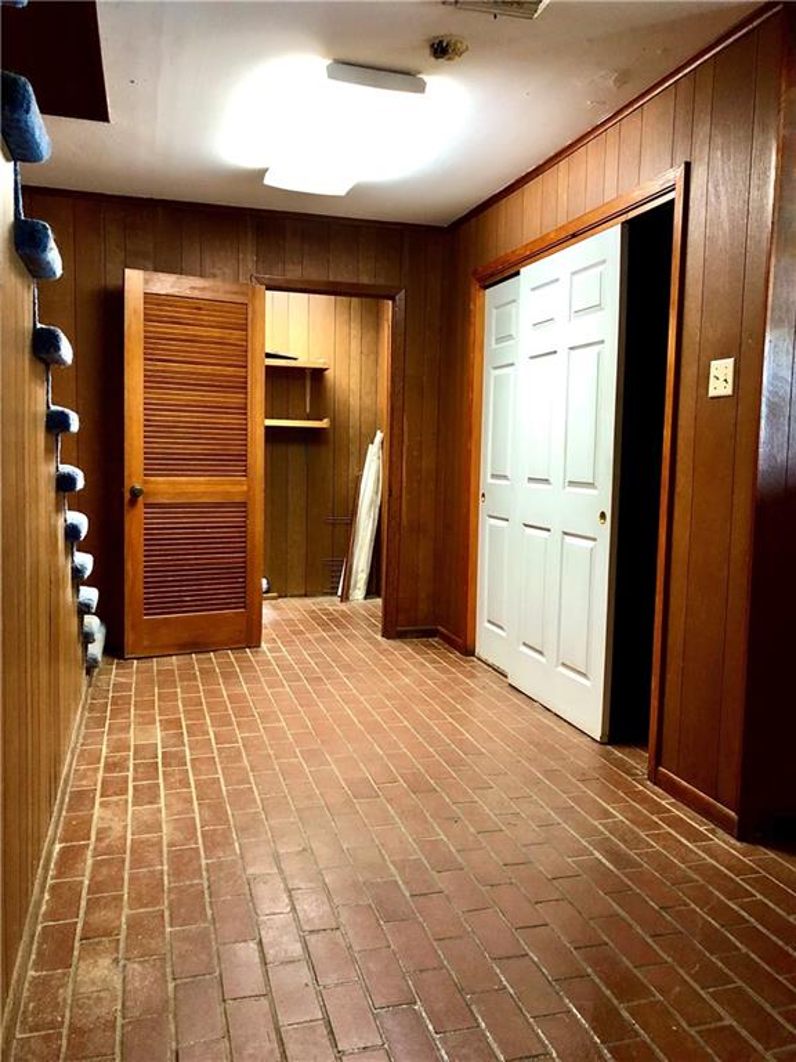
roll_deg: +0.0
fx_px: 858
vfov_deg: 63.4
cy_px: 531
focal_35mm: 28
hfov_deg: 49.7
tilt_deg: -4.4
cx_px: 398
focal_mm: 3.99
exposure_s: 1/15
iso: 100
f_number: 1.8
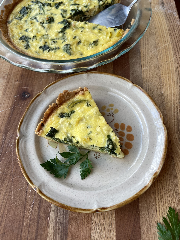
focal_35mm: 26
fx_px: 180
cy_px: 120
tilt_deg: -63.5
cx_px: 90
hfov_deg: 53.1
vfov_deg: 67.3
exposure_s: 1/120
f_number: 1.8
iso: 125
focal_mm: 4.25
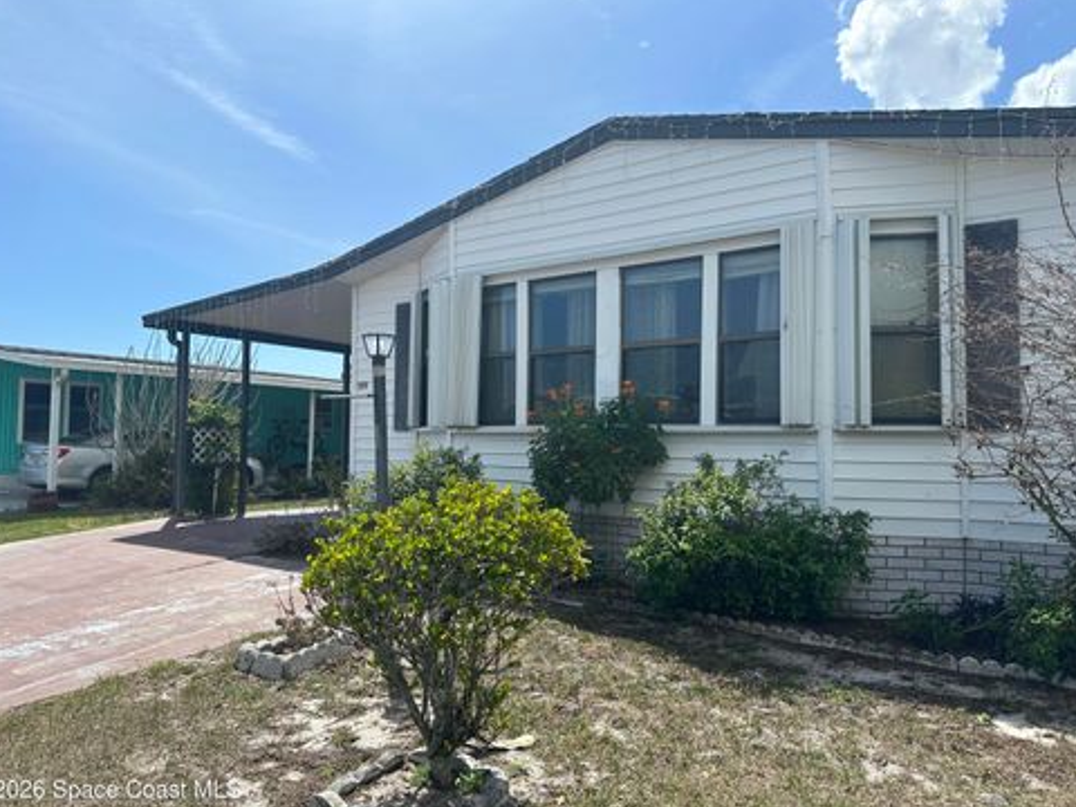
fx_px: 777
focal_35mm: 25
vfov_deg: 54.9
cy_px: 407
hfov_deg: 69.4
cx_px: 534
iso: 80
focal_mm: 6.86
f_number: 1.78
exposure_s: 1/5525
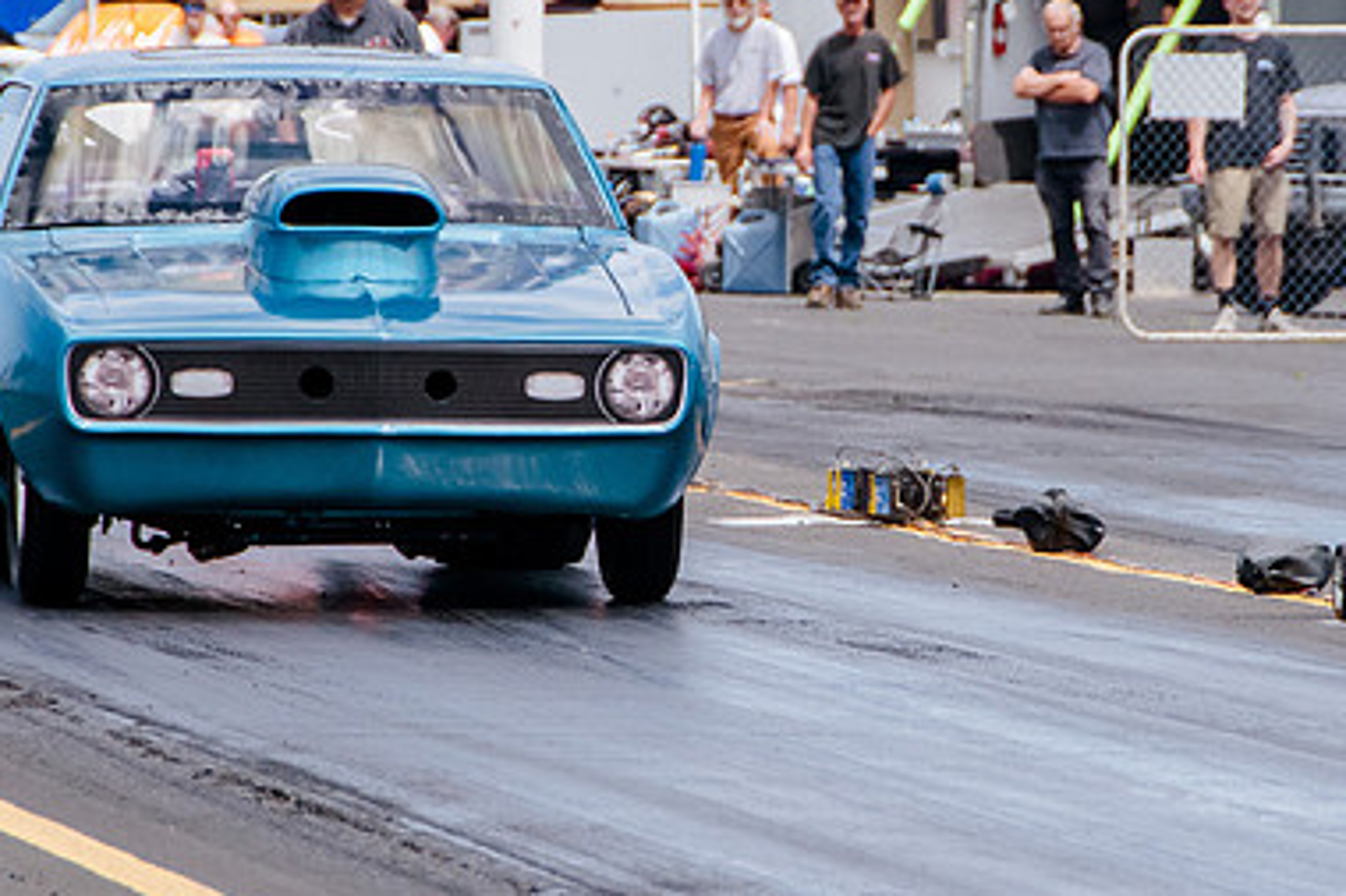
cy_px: 241
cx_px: 817
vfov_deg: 3.1
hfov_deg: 4.7
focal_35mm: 437
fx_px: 16331
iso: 800
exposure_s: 1/2000
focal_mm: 150
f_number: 6.3
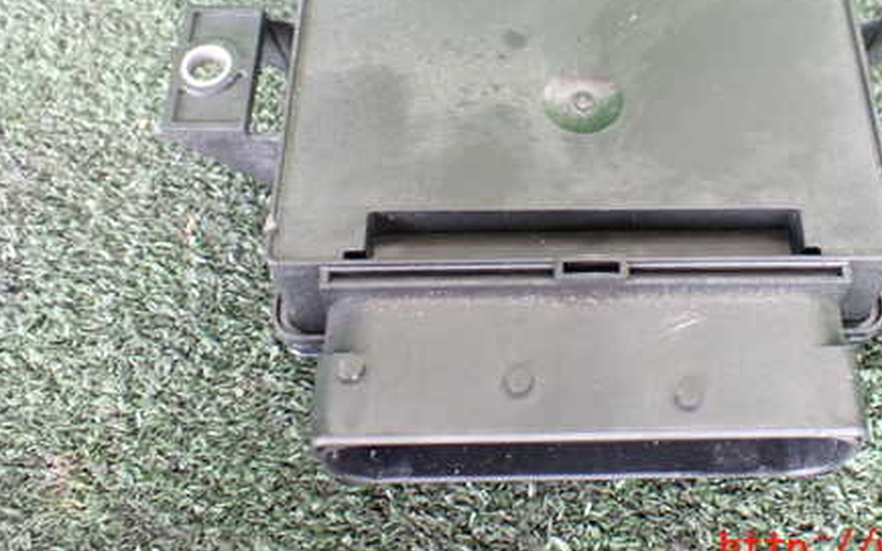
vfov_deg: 28.6
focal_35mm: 44
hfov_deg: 44.8
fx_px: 1057
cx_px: 569
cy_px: 118
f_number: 2.3
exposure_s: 1/40
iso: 800
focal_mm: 5.4
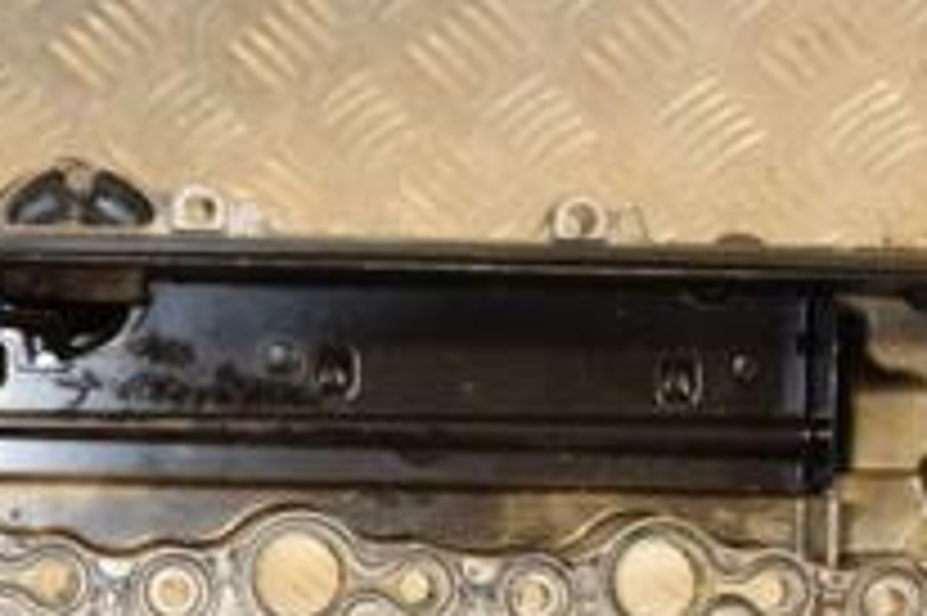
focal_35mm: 109
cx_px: 94
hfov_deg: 18.4
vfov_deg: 12.4
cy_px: 562
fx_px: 2816
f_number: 5
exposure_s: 1/200
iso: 800
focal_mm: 25
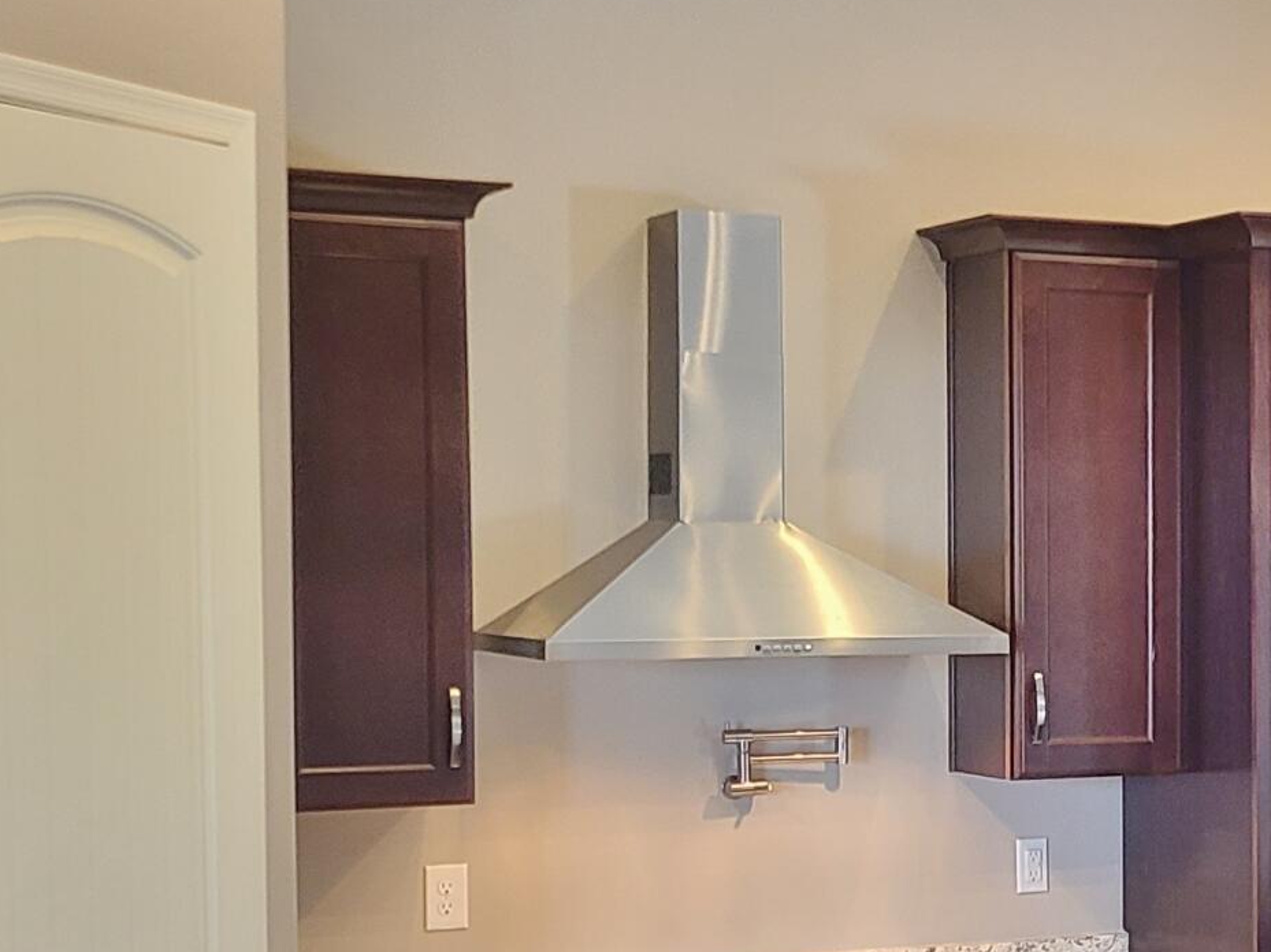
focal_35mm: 84
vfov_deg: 17.4
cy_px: 752
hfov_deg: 22.0
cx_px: 1408
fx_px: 3083
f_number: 1.8
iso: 200
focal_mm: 5.4
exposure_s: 1/60
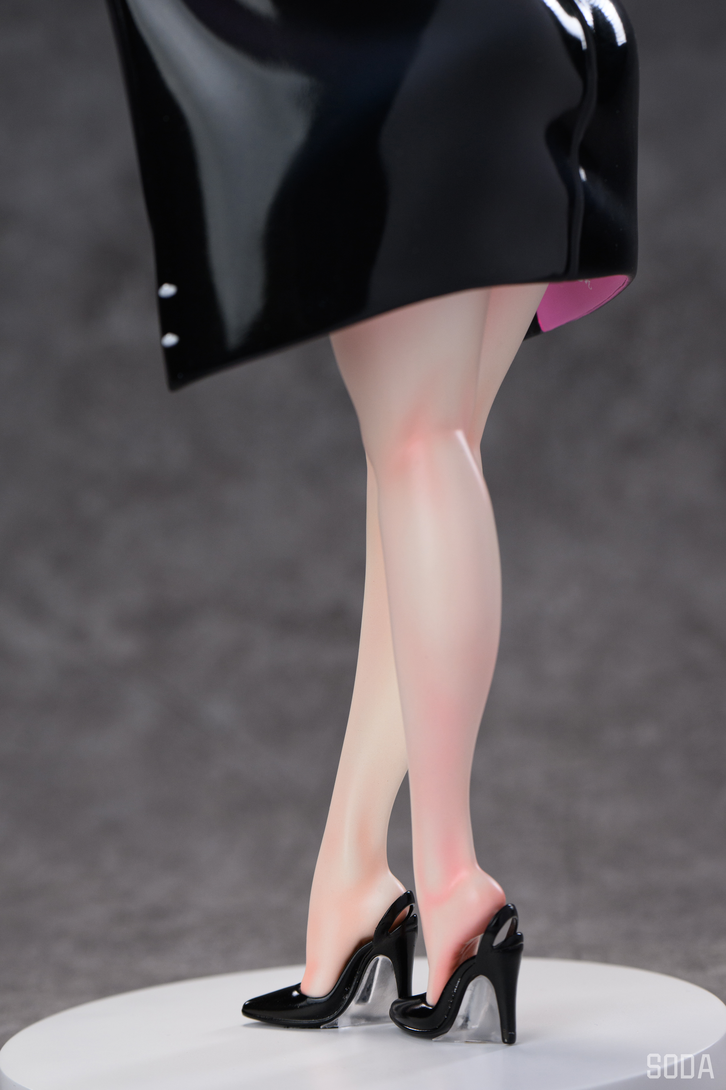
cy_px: 545
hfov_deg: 10.5
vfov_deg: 15.8
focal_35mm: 130
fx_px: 3934
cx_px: 363
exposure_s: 1/125
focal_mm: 87
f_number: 8
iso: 320
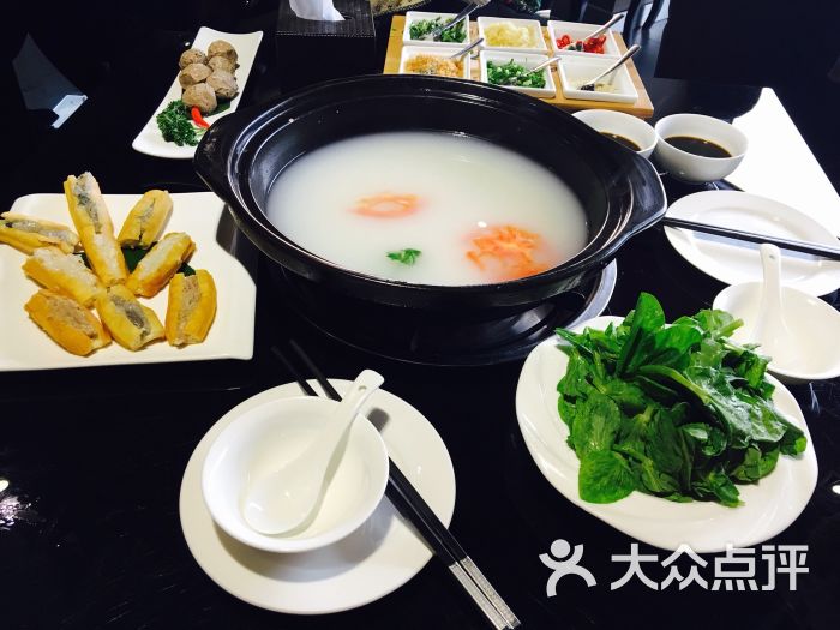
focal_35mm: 29
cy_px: 315
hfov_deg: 61.7
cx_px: 420
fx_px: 704
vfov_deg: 48.2
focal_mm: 4.15
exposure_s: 1/17
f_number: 2.2
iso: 50
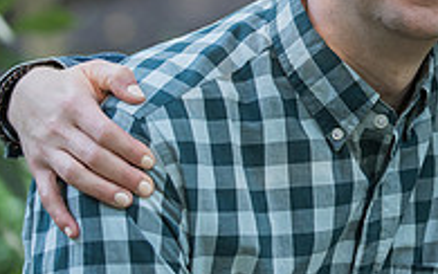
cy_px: -3
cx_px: 622
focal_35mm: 333
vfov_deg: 3.9
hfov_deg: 6.2
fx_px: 3976
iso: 800
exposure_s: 1/80
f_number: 3.5
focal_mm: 110
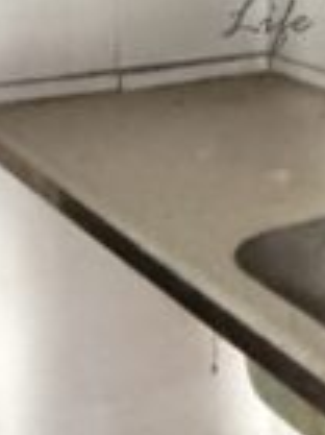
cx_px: 184
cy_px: -106
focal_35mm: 103
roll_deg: +2.5
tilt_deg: -4.6
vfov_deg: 18.0
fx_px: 1291
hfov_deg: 14.3
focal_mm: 2.22
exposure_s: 1/27
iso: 2500
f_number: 2.2
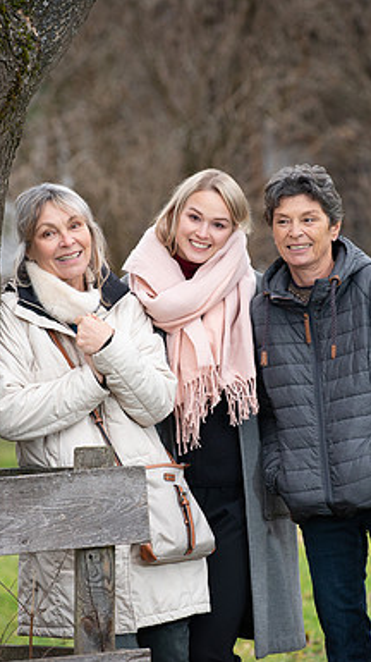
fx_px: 5537
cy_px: 331
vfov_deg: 6.8
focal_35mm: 316
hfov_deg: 3.8
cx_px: 211
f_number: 5
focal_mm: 200
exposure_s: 1/250
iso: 800
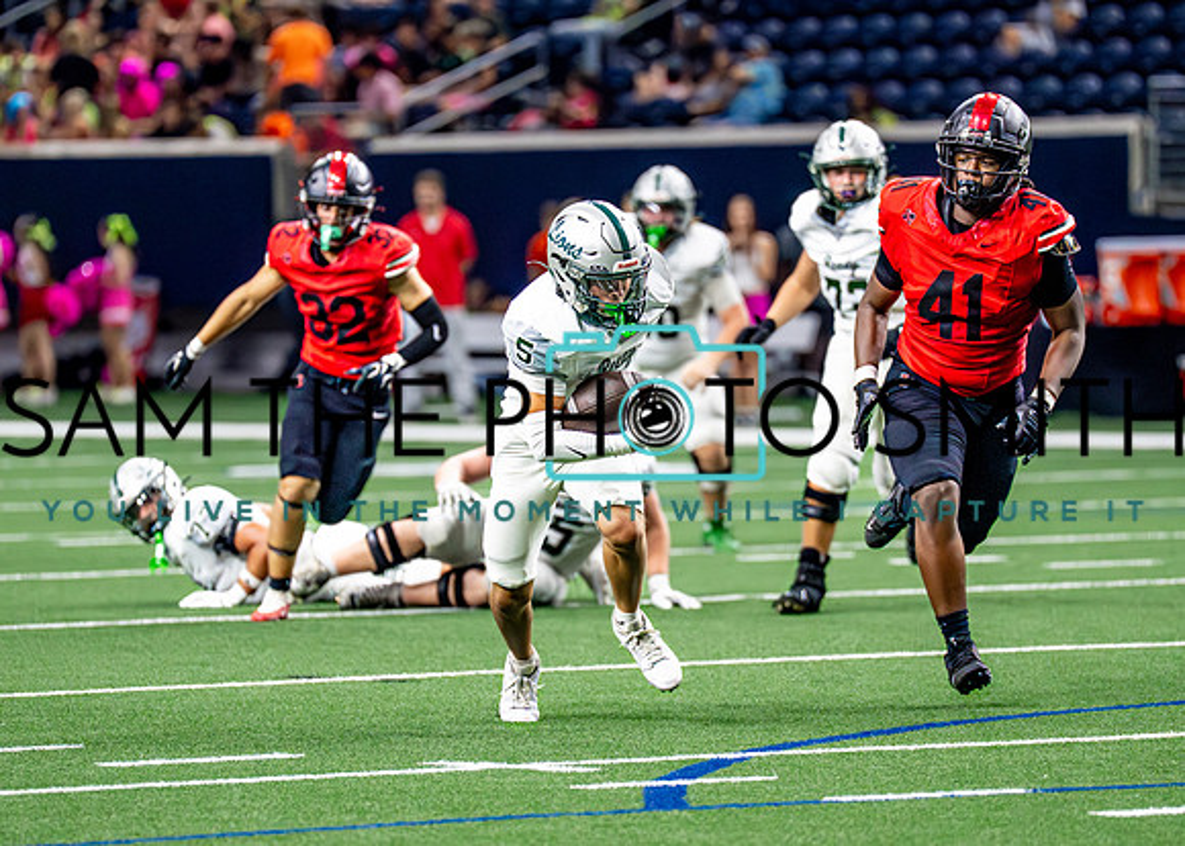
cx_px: 603
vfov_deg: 4.4
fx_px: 11106
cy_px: 464
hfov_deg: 6.1
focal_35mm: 330
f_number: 2.8
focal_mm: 200
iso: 5000
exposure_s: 1/2000
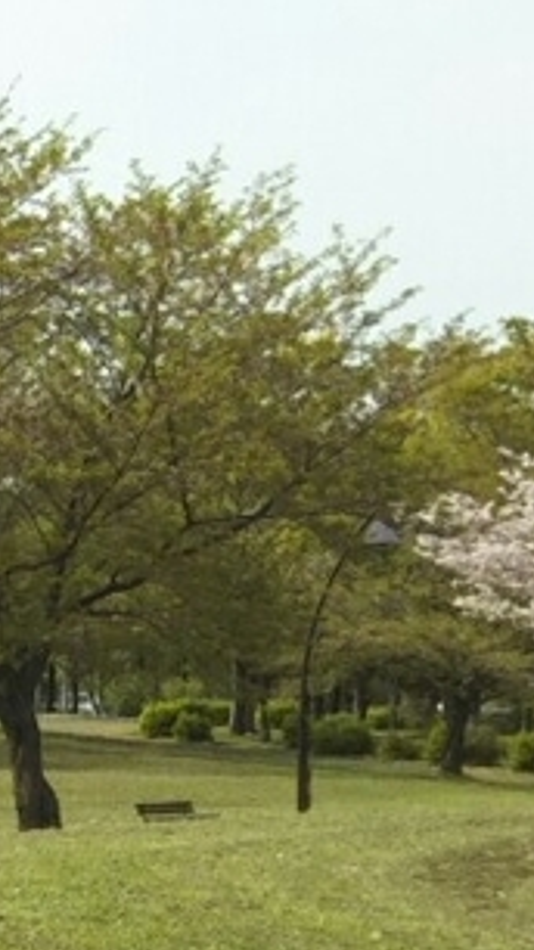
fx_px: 3224
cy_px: 745
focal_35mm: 128
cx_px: -1251
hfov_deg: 7.8
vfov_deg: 16.7
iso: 25
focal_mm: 4
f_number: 2.2
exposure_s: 1/829
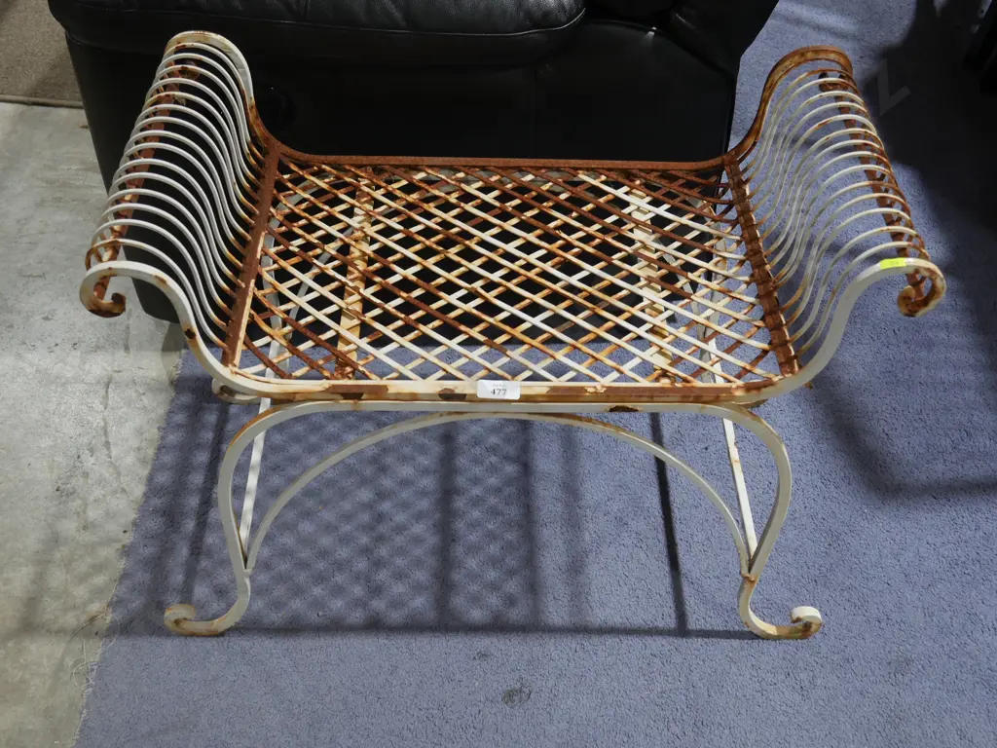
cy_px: 374
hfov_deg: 44.8
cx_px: 498
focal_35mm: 42
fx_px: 1210
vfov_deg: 34.3
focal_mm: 21
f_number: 4.6
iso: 640
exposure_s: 1/60
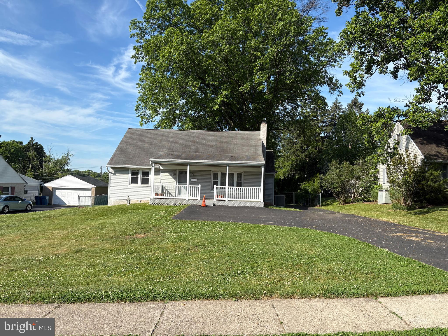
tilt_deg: +2.2
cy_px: 168
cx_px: 224
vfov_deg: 53.1
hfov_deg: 67.3
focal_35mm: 26
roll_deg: -1.9
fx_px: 336
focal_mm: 5.96
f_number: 1.6
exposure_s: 1/2451
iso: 50
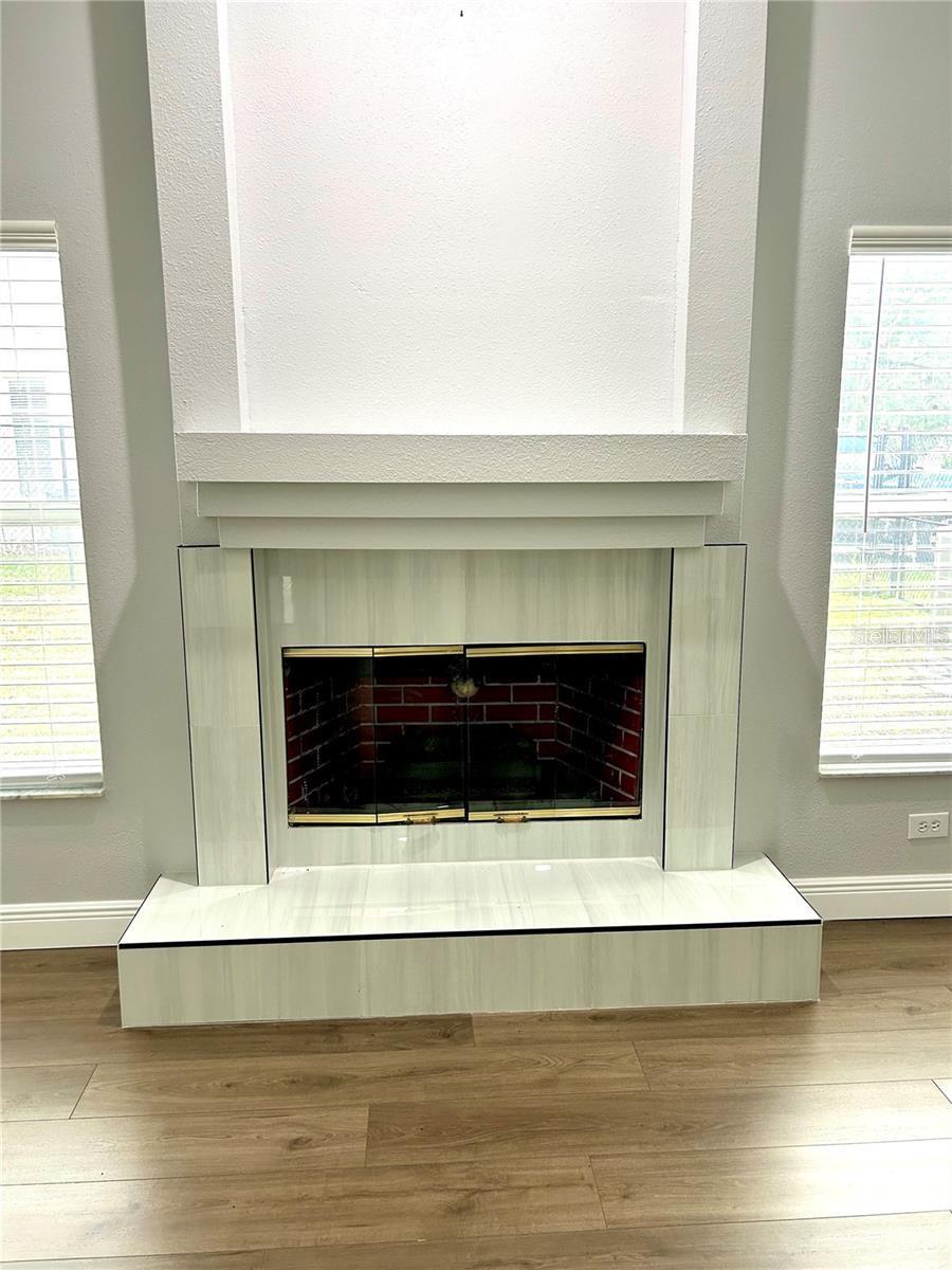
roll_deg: -0.3
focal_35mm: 26
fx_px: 953
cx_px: 476
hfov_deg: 53.1
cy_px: 635
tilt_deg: -10.4
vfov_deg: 67.3
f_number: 1.5
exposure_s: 1/60
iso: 160
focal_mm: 5.7
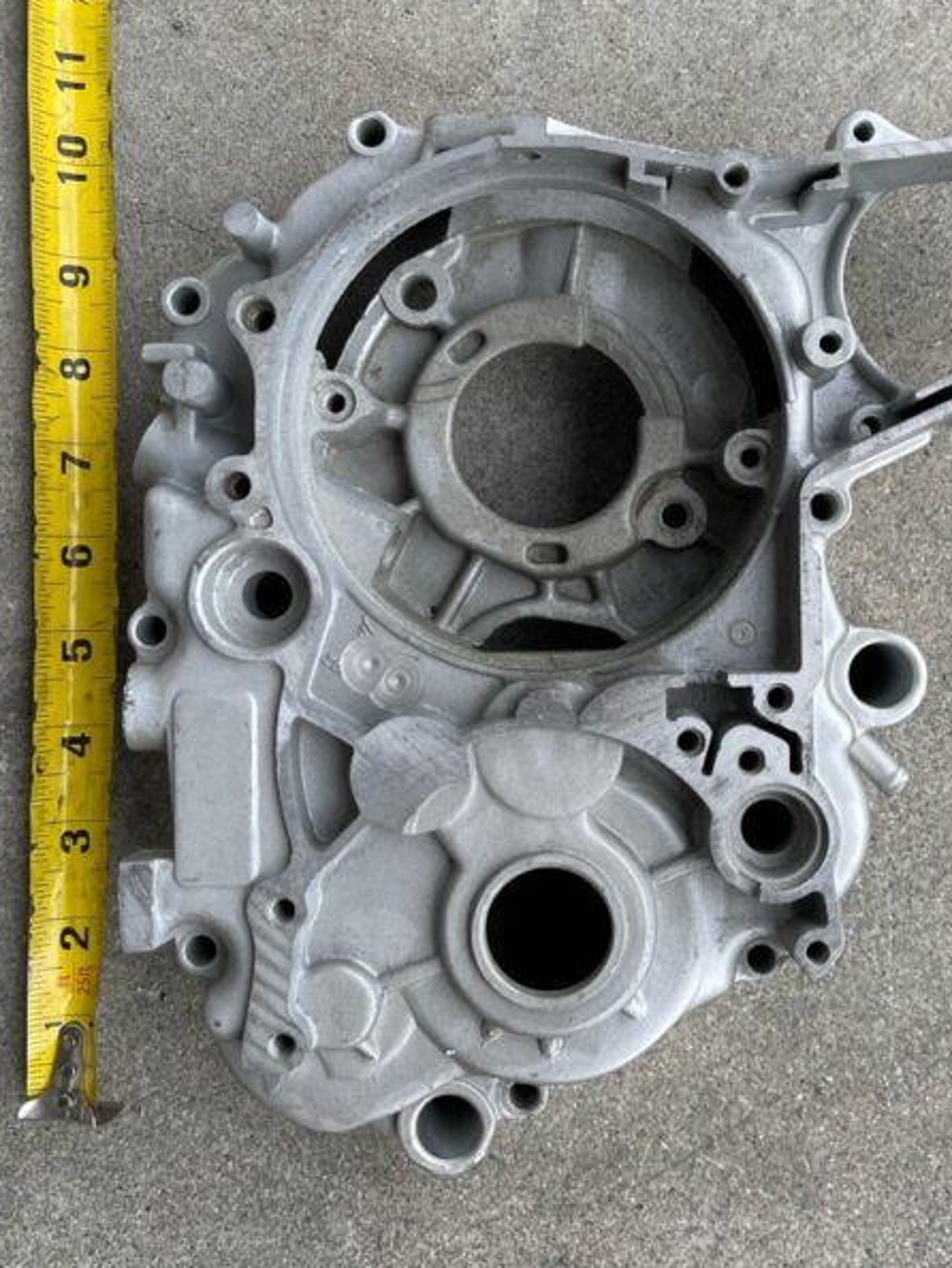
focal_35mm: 35
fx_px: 1282
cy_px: 570
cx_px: 615
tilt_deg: -88.5
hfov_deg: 40.3
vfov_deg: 52.5
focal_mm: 5.1
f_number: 1.6
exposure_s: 1/1119
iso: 32
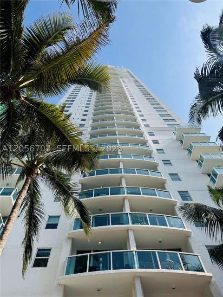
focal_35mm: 24
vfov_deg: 71.6
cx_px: 112
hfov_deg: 56.8
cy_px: 148
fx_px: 206
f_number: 1.78
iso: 80
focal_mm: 6.76
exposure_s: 1/4608
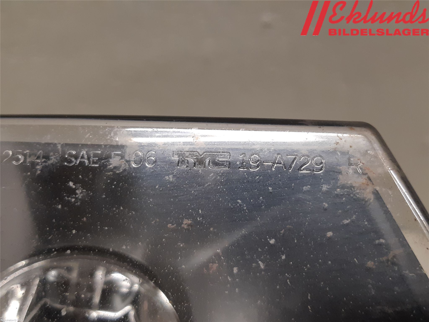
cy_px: 161
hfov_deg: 67.3
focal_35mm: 26
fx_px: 322
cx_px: 214
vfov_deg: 53.1
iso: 160
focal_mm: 3.93
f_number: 1.7
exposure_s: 1/50
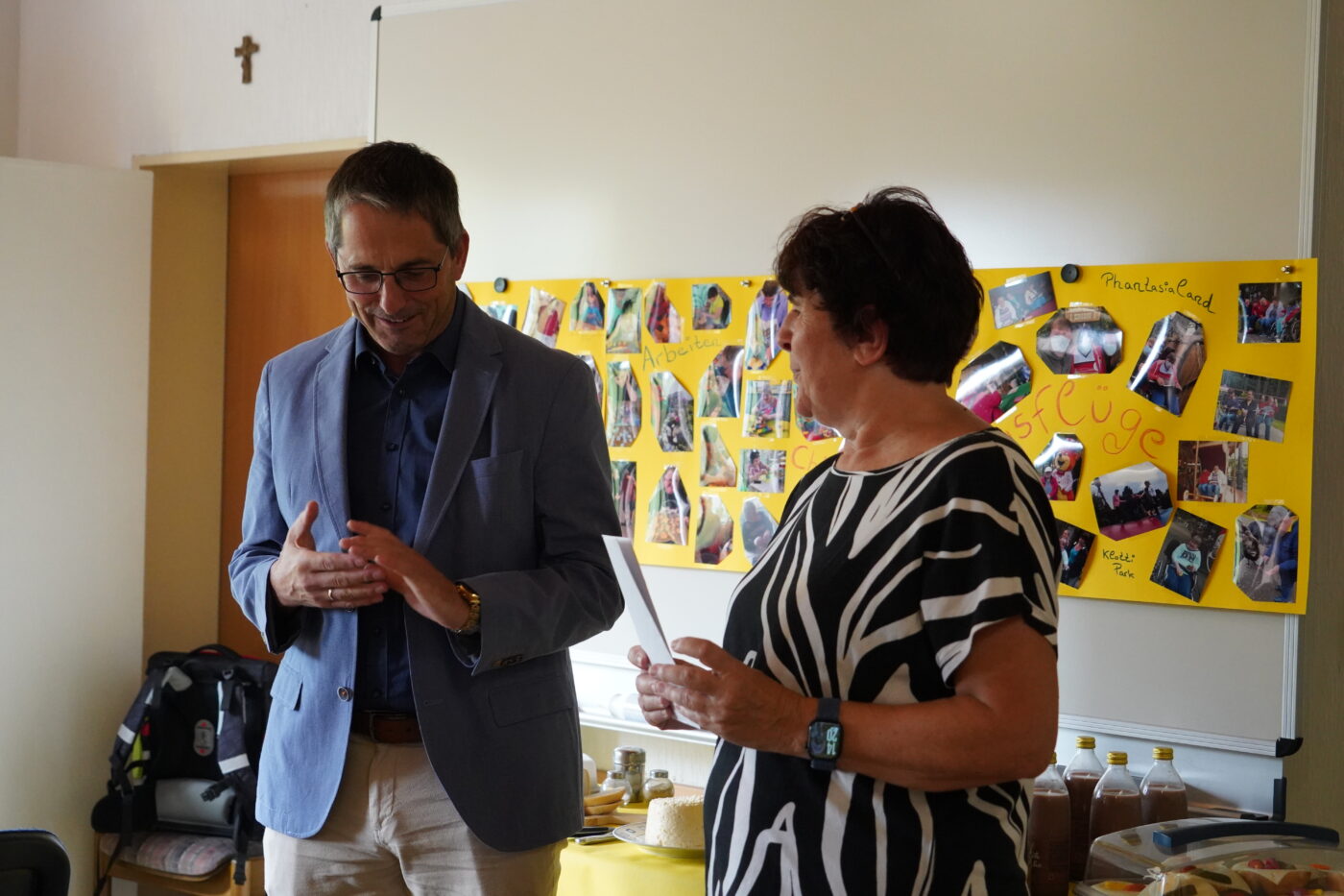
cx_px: 672
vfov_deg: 21.9
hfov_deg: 32.4
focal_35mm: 62
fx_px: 2314
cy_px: 448
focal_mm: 62
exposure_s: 1/320
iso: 8000
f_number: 5.6
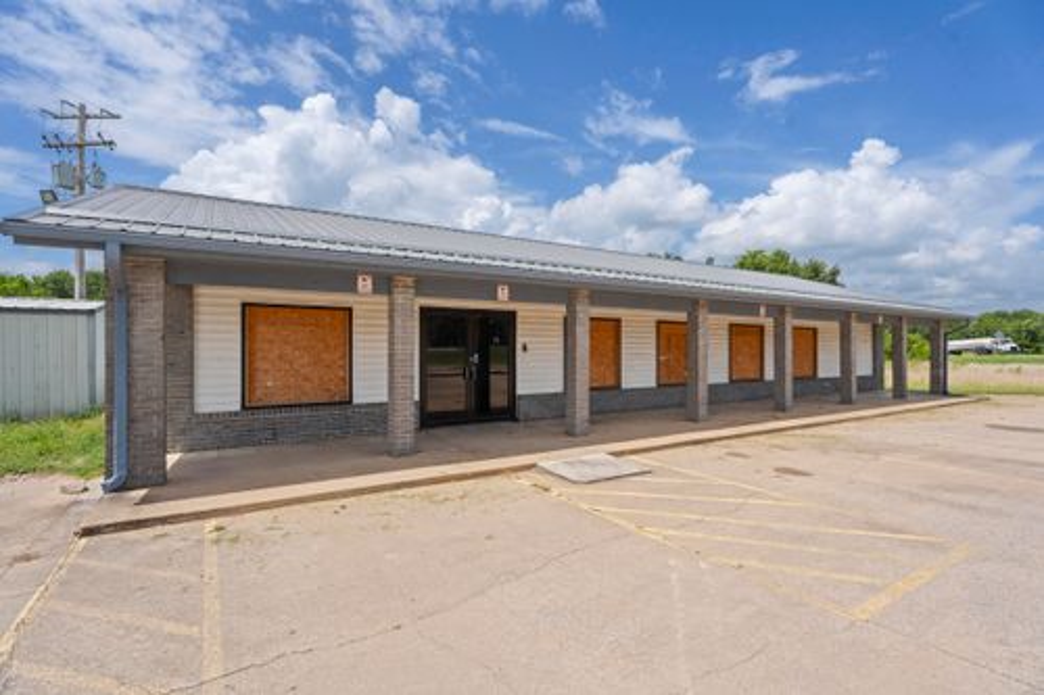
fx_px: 507
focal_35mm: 18
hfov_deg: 91.6
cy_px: 348
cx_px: 522
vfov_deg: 68.8
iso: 200
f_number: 8
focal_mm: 17.5
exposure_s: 1/1000
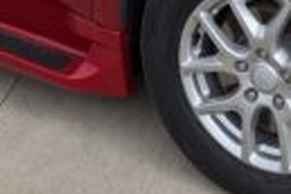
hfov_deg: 17.6
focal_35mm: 116
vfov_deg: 10.8
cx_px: 129
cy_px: -189
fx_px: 938
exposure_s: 1/1325
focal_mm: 4.53
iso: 27
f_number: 1.7
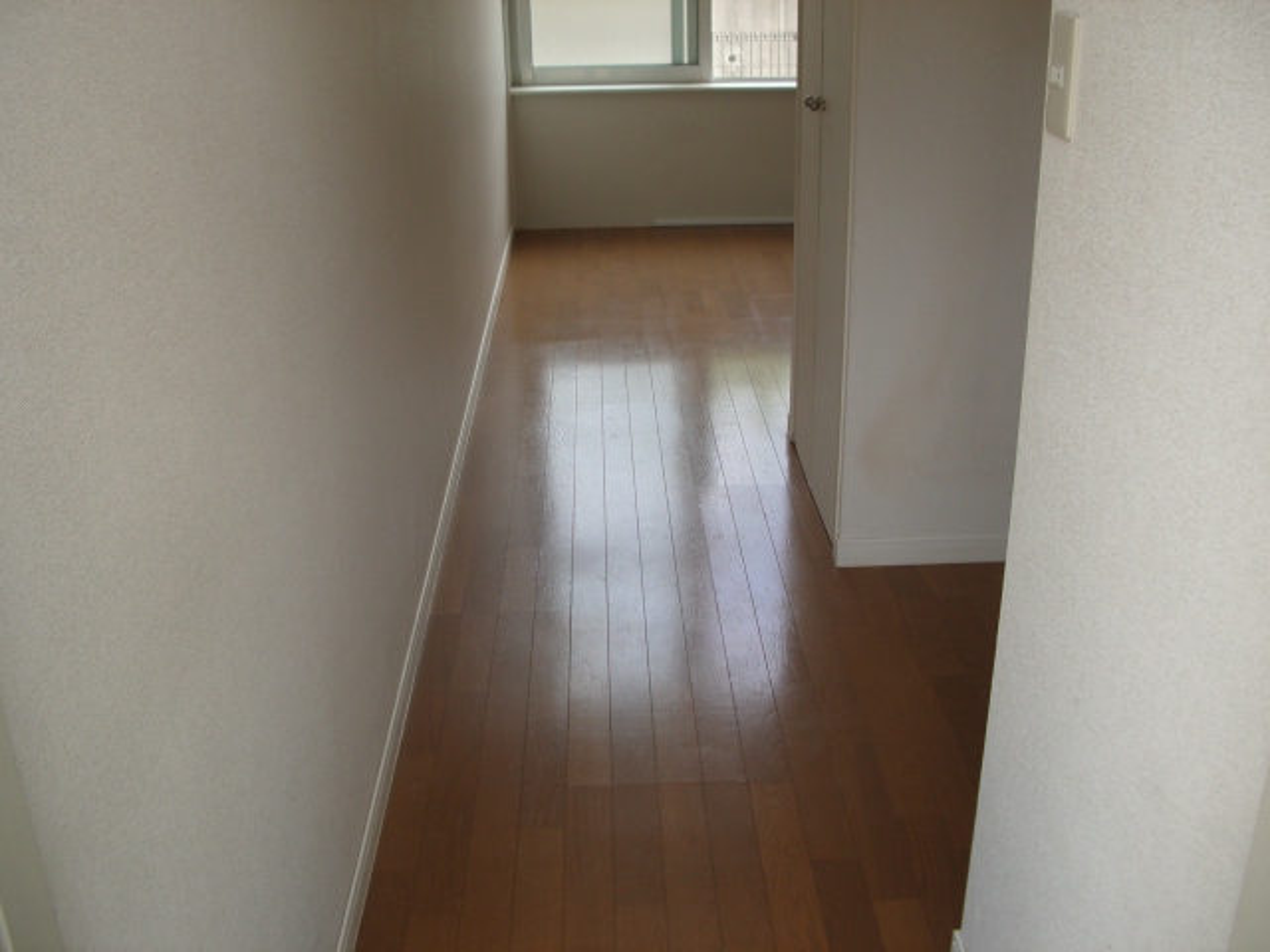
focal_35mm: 35
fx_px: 1284
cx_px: 635
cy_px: 476
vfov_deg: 40.7
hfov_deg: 52.6
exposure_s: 1/125
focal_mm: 5.8
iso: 80
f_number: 2.6
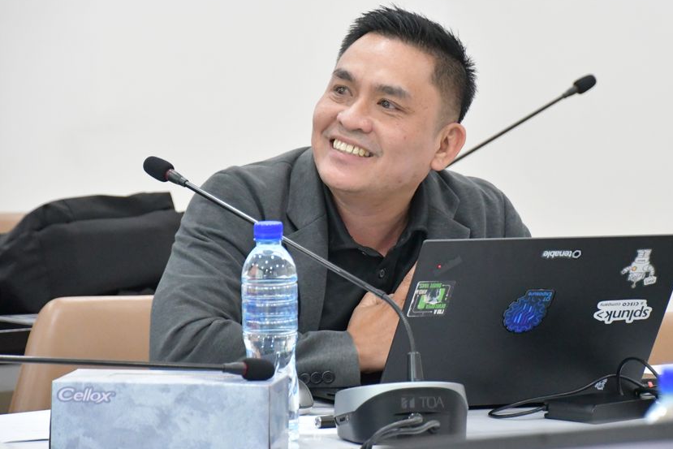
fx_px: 4319
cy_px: 174
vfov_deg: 5.9
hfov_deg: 8.9
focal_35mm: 231
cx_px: 402
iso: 9000
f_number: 6
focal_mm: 125
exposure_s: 1/125
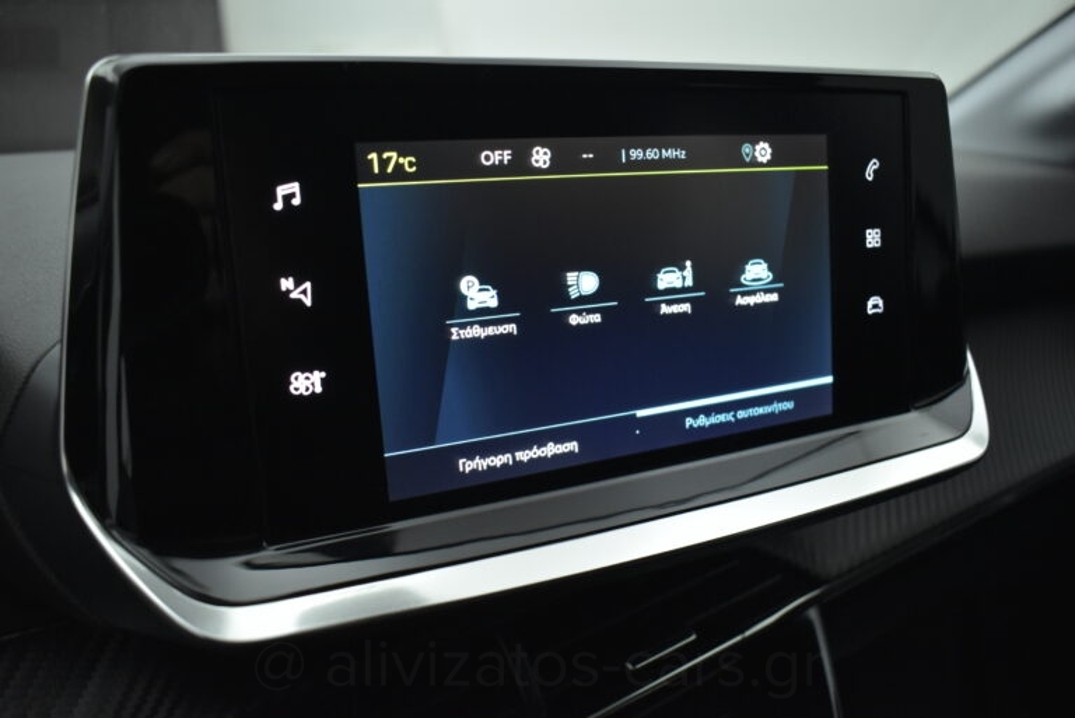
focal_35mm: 30
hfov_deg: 61.9
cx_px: 538
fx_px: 896
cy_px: 359
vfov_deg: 43.7
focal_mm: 20
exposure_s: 1/200
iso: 1600
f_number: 3.5
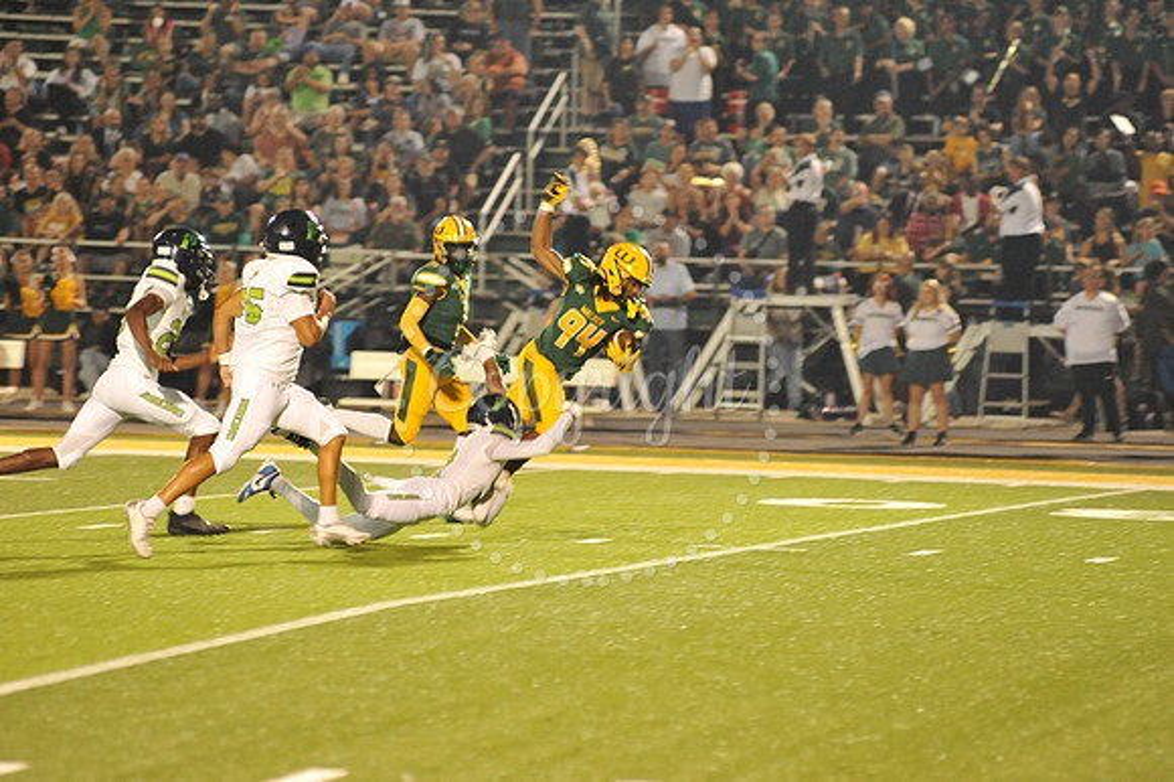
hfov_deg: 10.3
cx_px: 587
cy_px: 391
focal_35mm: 200
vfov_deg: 6.9
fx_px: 6518
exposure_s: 1/250
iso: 6400
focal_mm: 200
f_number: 4
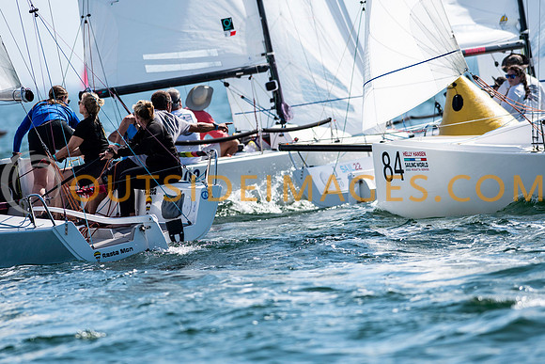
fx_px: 6814
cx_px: 272
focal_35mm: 450
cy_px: 182
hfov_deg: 4.6
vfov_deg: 3.1
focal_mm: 300
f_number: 5
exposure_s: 1/2500
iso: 200
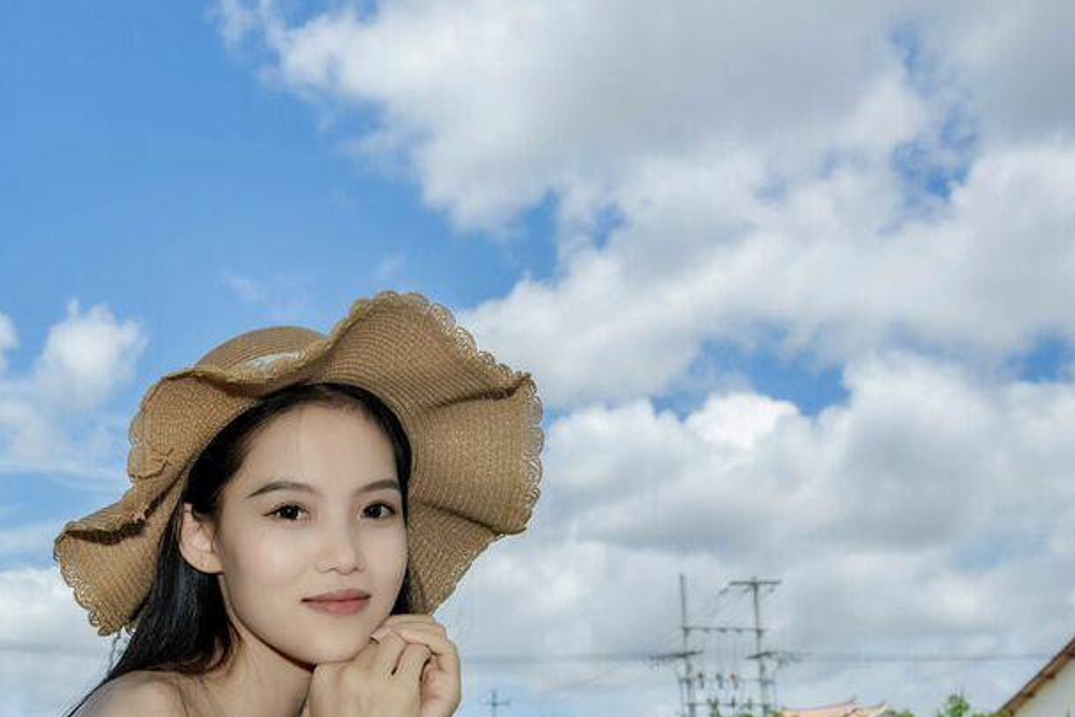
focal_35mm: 52
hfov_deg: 36.9
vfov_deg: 25.8
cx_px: 220
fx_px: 1553
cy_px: 499
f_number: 8
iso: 100
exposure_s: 1/250
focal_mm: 30
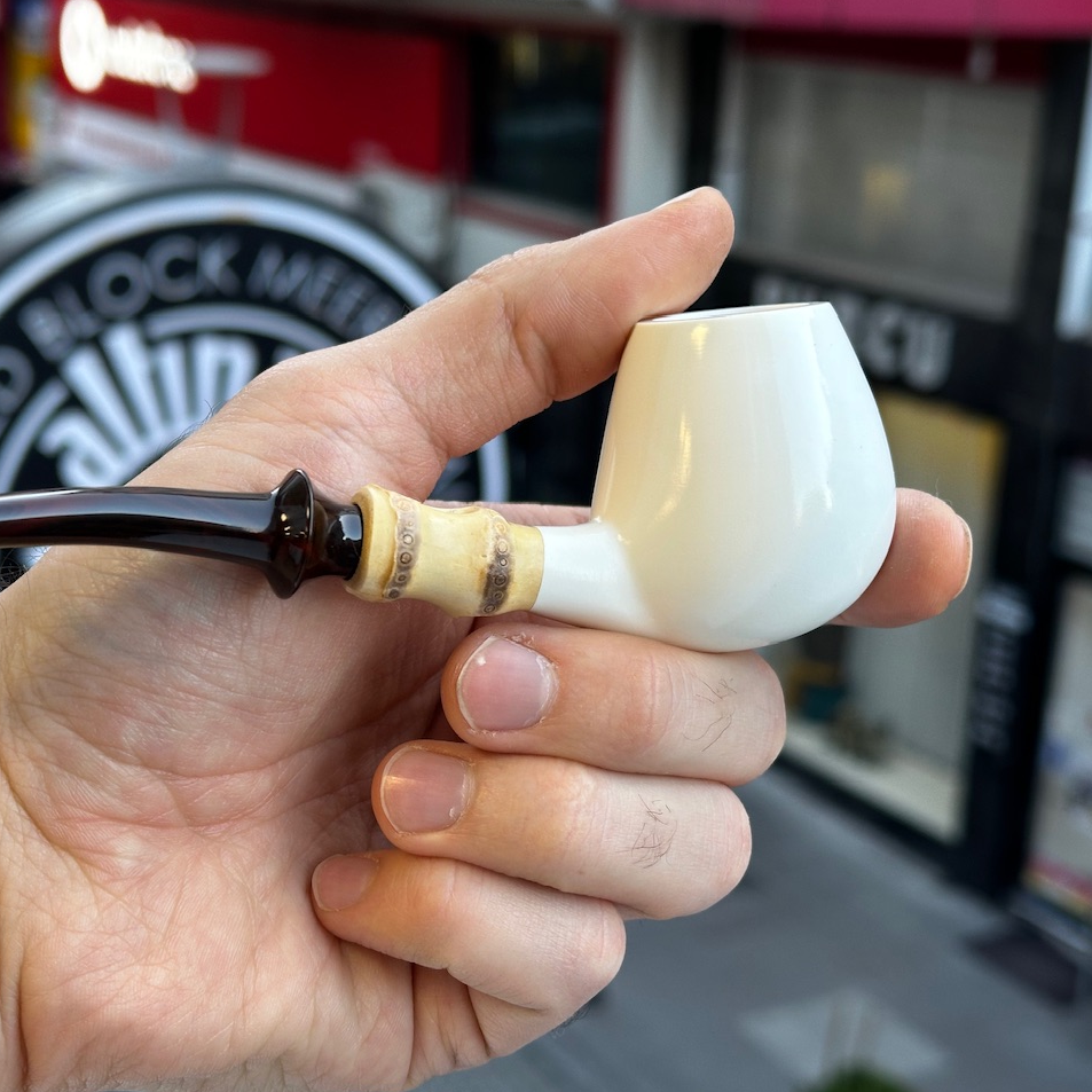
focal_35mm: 57
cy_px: 545
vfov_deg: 30.0
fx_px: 2034
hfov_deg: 29.9
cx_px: 416
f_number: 1.78
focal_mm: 6.86
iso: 64
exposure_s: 1/100
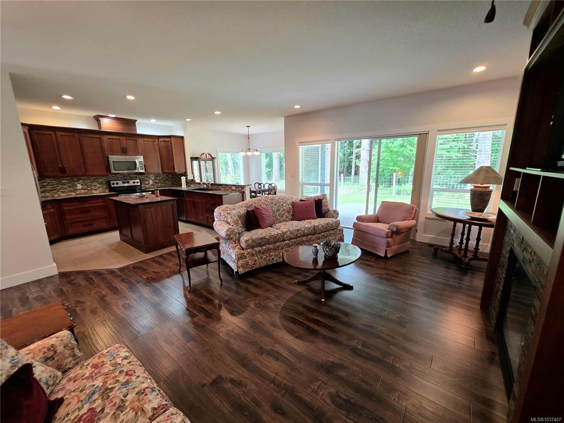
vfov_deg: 89.9
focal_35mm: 13
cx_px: 282
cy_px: 212
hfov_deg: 106.2
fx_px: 212
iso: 200
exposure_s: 1/60.2
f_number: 1.9
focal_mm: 2.2
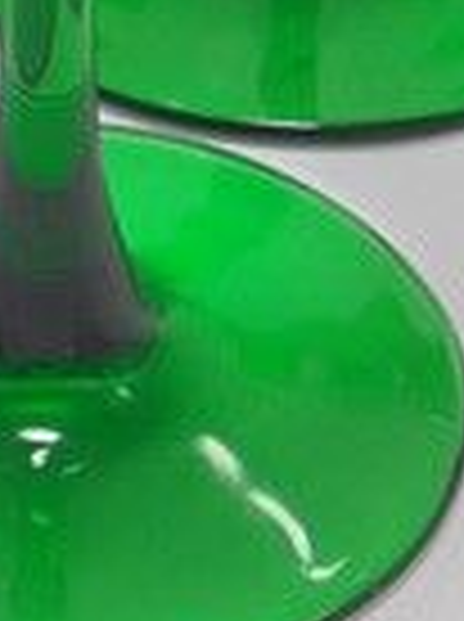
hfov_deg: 6.0
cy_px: -770
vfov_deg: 7.6
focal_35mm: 248
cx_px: -34
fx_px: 4446
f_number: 4.2
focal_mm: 6.9
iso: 100
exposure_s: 1/60
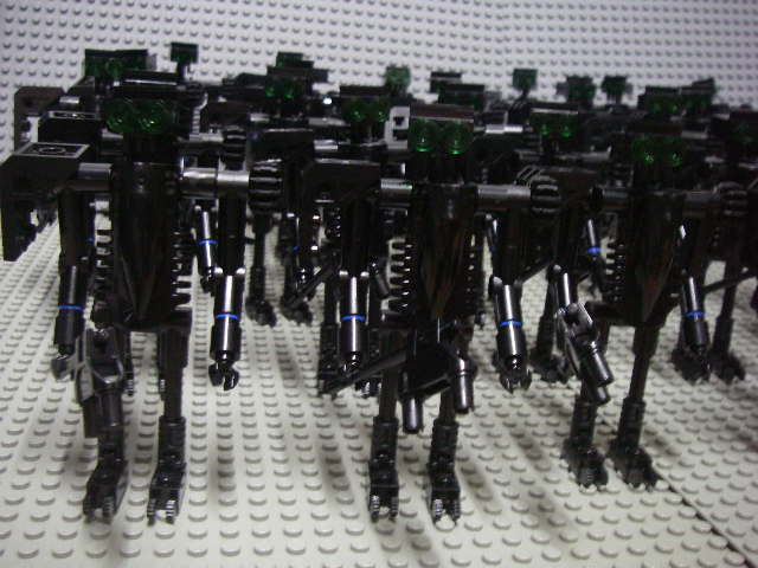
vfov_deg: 37.7
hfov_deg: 49.0
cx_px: 379
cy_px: 284
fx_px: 832
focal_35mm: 38
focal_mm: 6.3
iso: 320
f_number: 3.3
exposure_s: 1/4
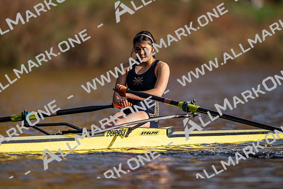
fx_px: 4718
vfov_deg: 2.3
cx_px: 142
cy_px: 94
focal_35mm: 600
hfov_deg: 3.4
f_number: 4
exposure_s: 1/2500
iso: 180
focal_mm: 600
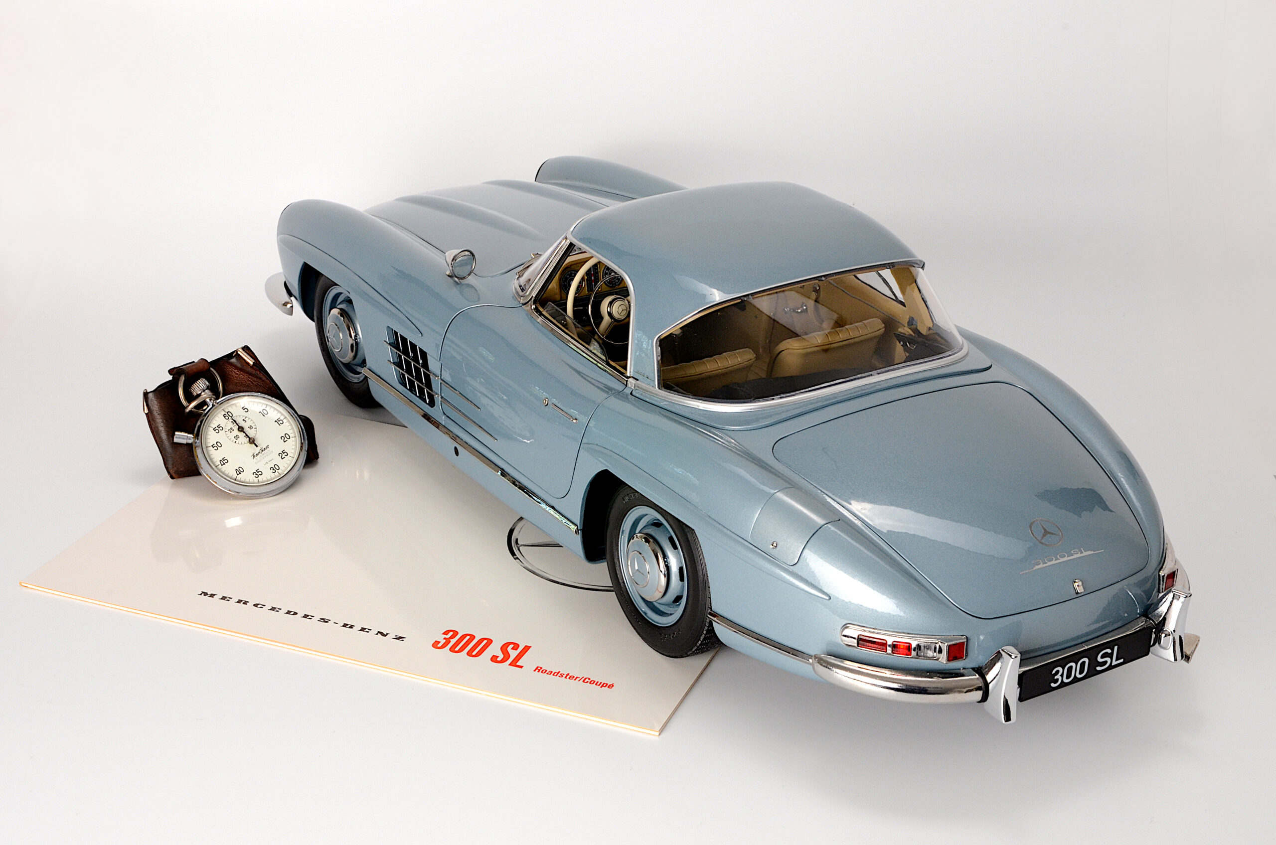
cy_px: 422
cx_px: 638
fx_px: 2122
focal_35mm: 60
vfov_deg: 22.5
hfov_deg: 33.5
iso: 800
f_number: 18
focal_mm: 40
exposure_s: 1/15
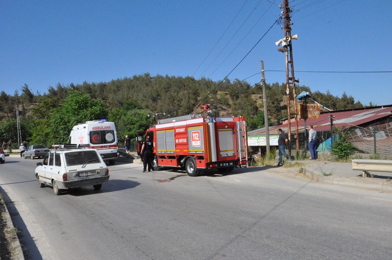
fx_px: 343
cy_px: 130
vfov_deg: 41.6
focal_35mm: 32
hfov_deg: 59.6
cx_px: 196
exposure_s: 1/1250
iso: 2000
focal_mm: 21
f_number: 18
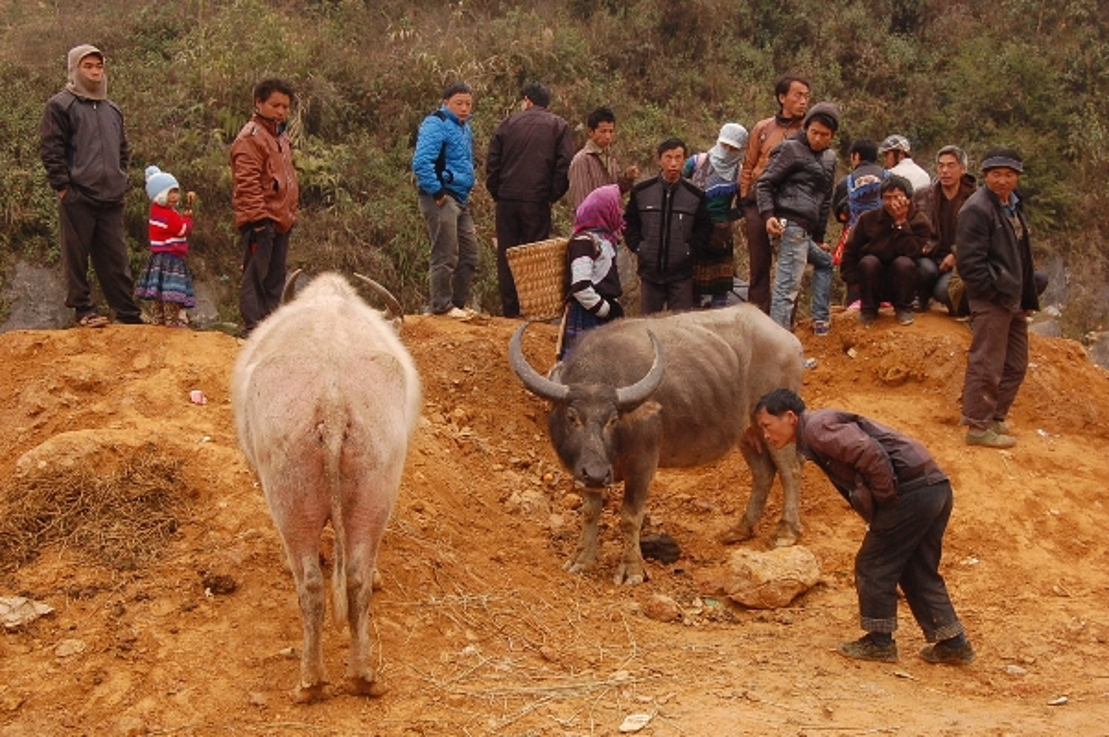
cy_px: 368
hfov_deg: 38.9
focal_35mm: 51
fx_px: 1569
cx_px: 554
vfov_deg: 26.4
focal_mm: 34
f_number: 8
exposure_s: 1/250
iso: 800
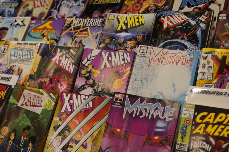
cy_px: 76
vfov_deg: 25.1
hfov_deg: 36.9
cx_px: 114
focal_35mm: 54
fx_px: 343
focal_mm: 54
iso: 2500
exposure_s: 1/160
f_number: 5.6
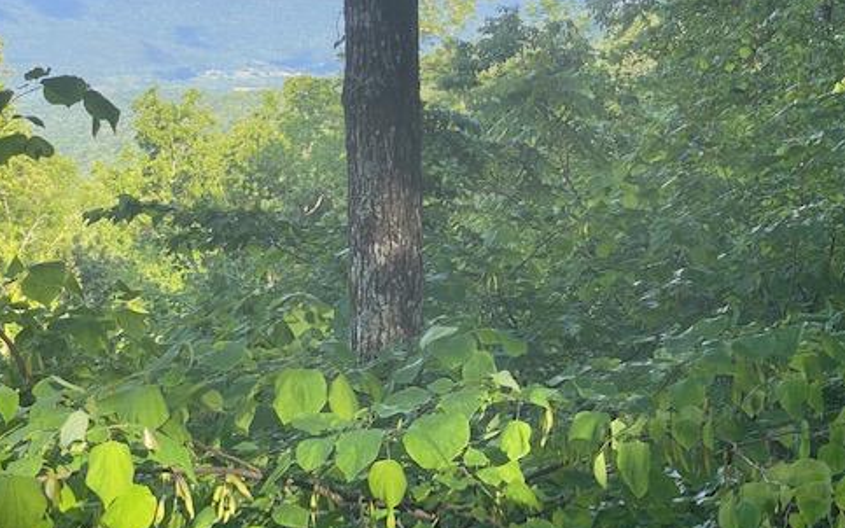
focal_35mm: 73
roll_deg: -1.0
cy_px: 133
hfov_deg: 28.2
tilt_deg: -4.6
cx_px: 479
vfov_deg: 17.8
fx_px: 1681
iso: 20
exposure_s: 1/174
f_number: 2
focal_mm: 6
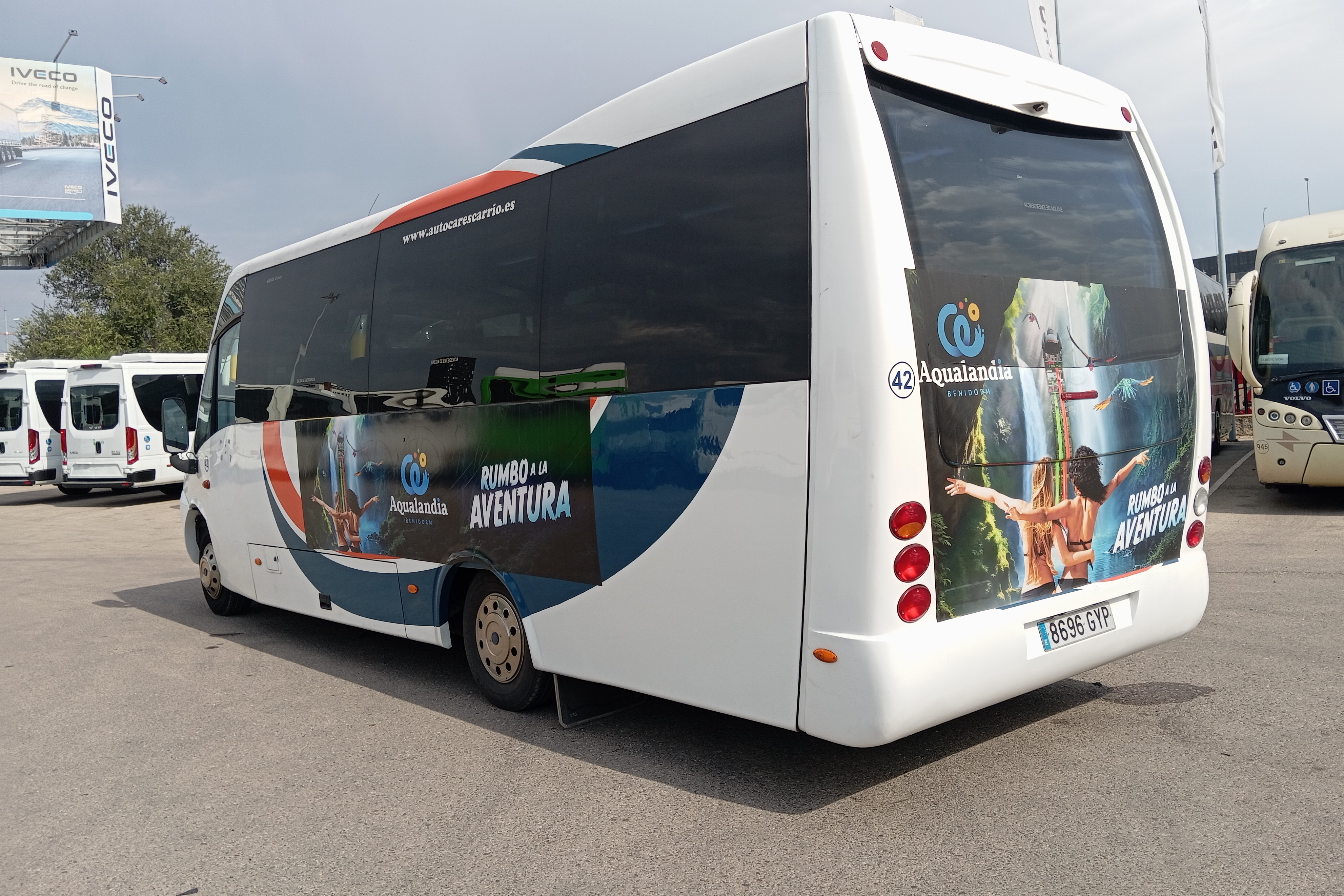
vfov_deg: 43.6
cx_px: 688
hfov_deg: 61.9
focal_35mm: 30
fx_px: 1120
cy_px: 414
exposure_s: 1/773
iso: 53
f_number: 1.8
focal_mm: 4.22
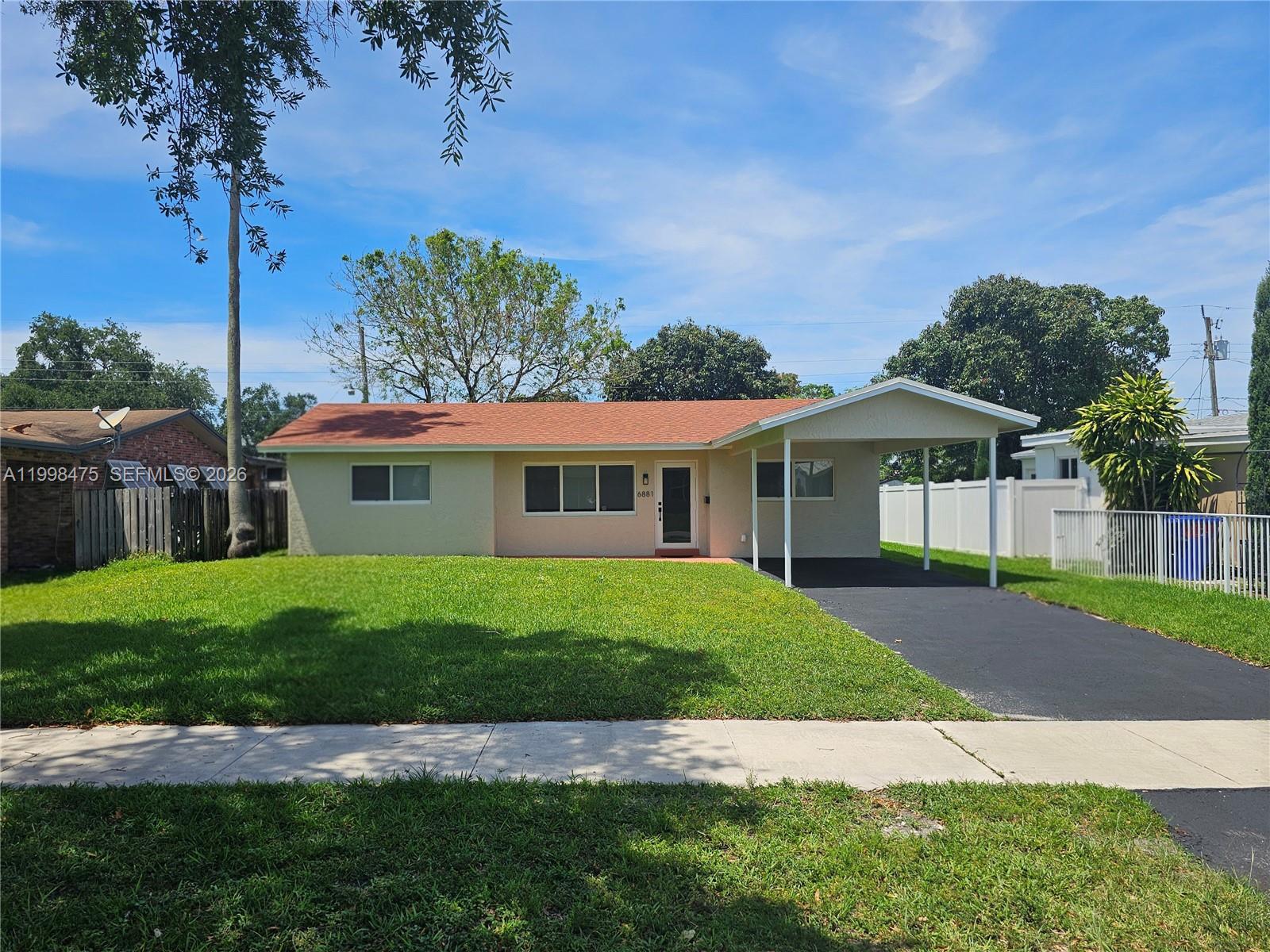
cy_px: 476
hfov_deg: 73.9
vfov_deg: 58.9
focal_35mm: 23
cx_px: 635
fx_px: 844
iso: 10
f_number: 1.7
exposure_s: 1/909
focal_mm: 6.3
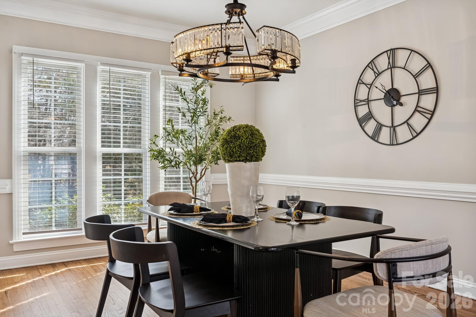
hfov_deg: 61.9
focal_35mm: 30
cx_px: 238
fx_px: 397
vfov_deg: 43.6
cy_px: 158
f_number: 7.1
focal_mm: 30
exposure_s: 1/15
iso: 160
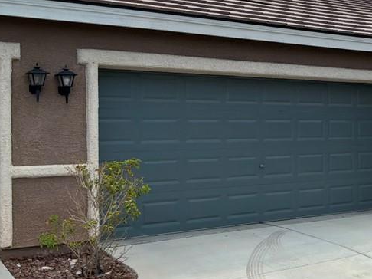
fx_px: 634
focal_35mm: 59
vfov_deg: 24.8
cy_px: 129
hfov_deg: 30.6
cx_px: 364
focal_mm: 3
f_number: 1.8
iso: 32
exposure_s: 1/1848
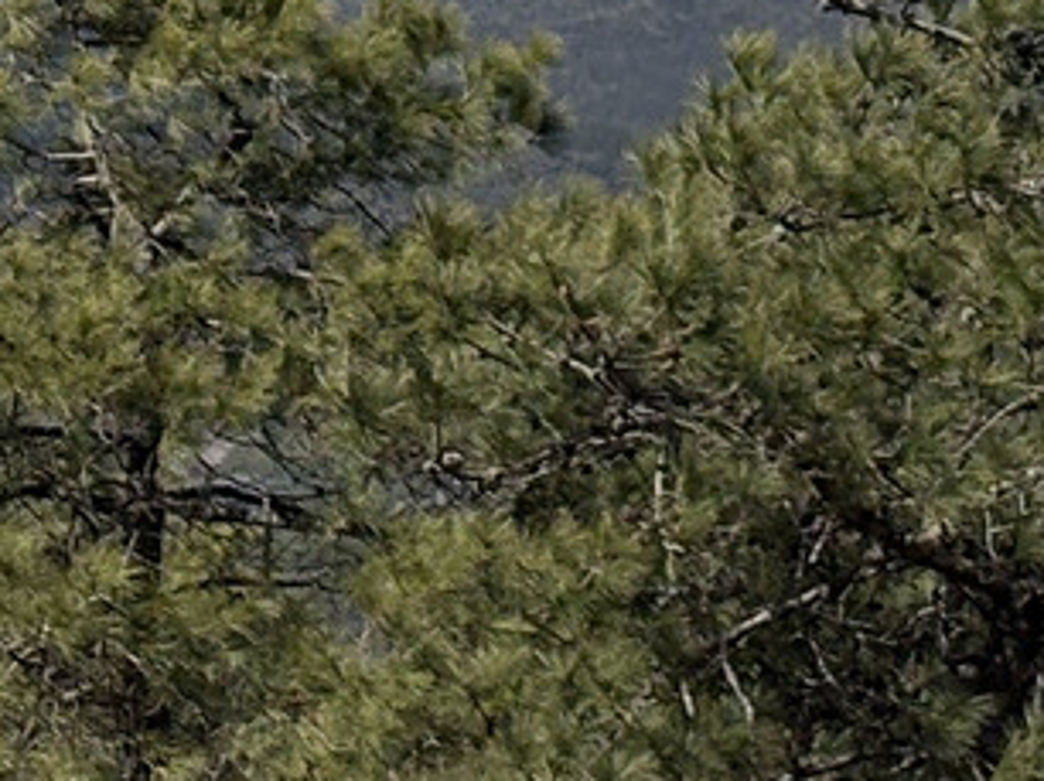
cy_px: -733
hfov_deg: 7.1
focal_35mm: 272
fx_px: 8197
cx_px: 1849
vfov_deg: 5.4
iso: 40
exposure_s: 1/4065
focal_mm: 5.96
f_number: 1.6
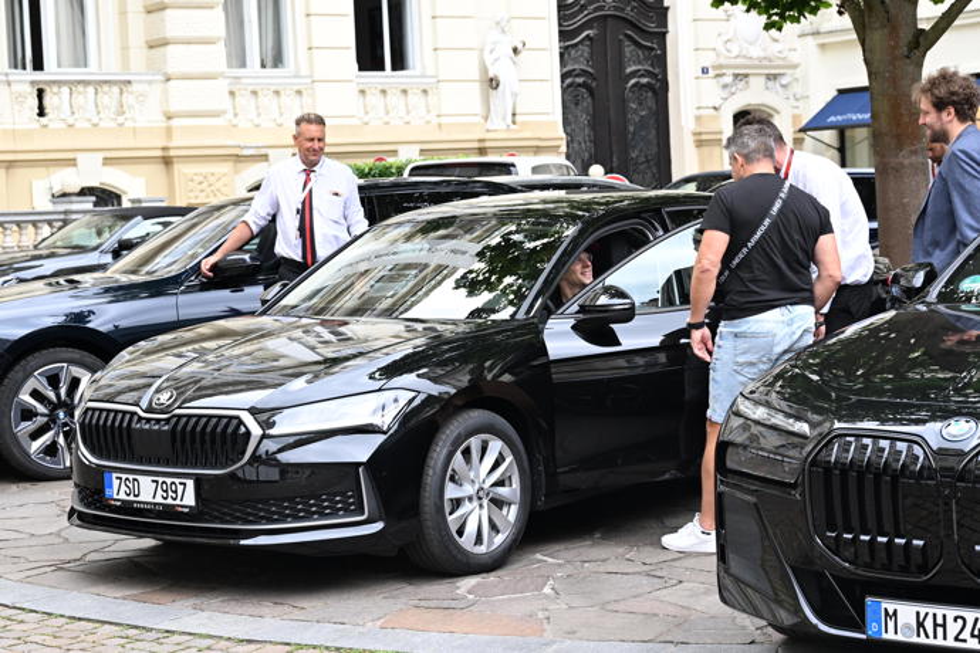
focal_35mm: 78
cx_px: 490
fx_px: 2123
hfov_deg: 26.0
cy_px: 326
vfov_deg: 17.5
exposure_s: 1/400
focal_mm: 52
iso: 1000
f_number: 5
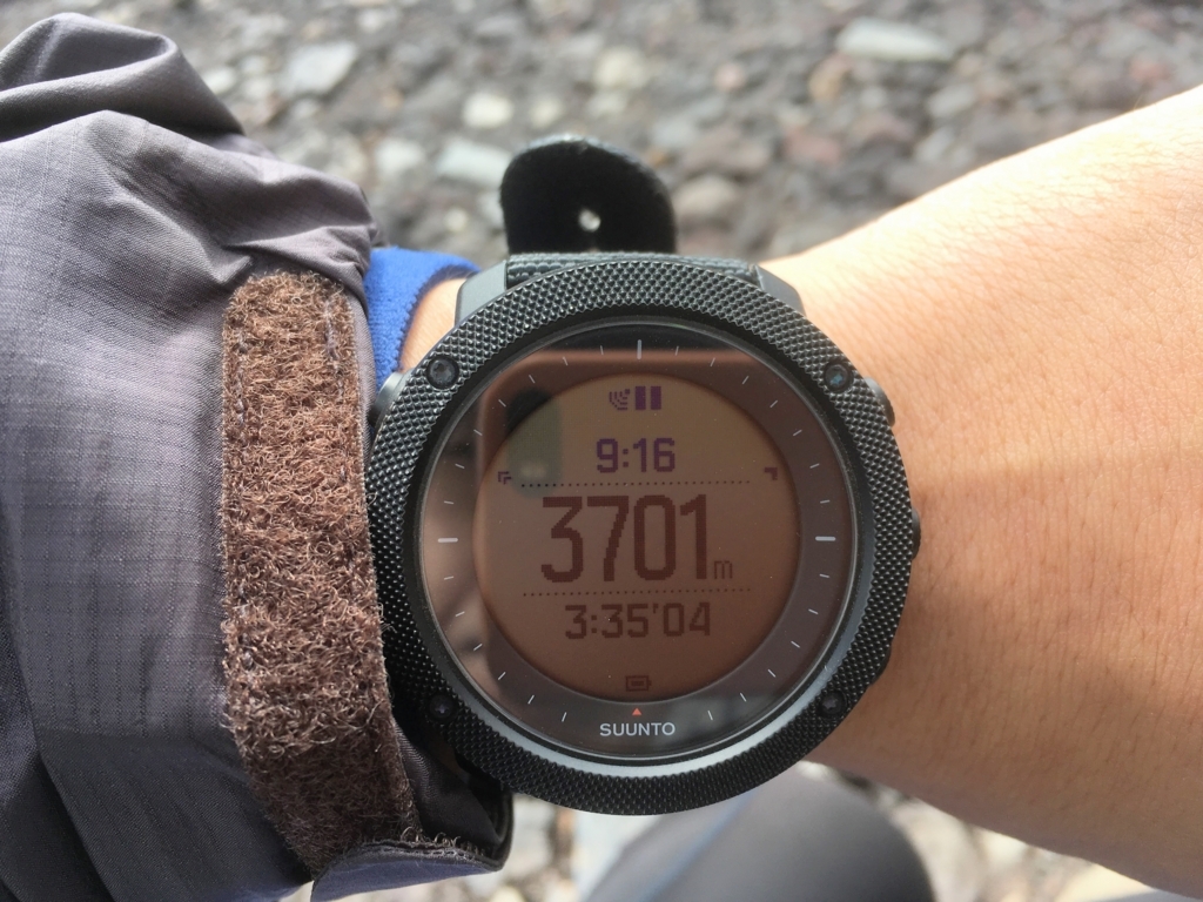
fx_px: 1008
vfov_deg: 48.2
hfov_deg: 61.7
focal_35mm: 29
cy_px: 451
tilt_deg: -50.9
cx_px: 602
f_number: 2.2
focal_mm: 4.15
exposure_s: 1/472
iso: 25
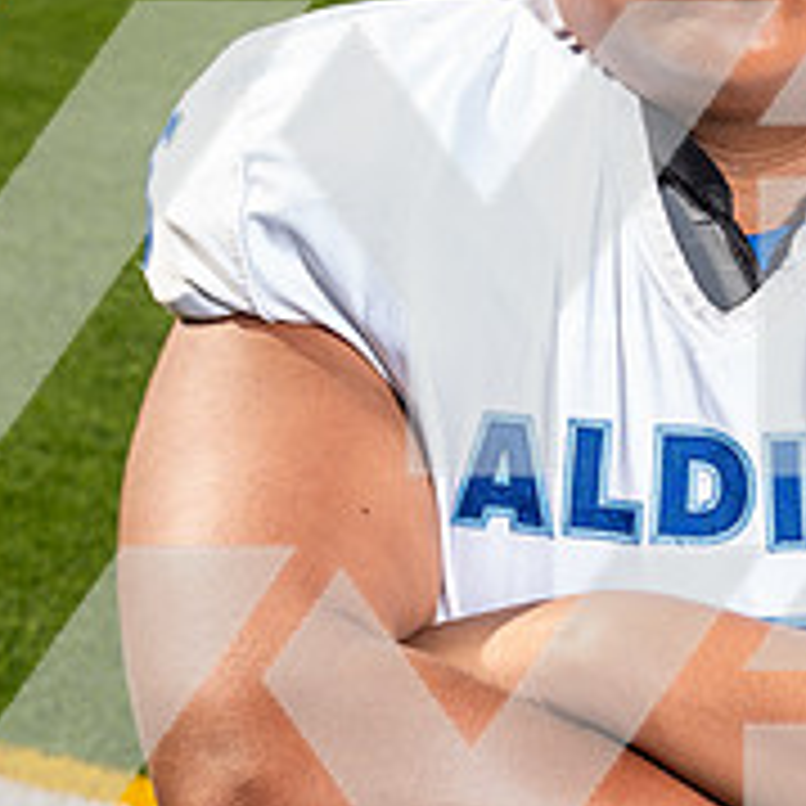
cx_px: 671
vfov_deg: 9.1
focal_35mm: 193
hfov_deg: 9.0
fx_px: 5084
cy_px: 241
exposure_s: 1/250
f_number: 8
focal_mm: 70
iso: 125
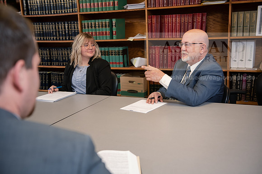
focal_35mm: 42
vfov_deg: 31.9
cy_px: 87
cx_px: 131
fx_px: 306
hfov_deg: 46.4
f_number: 3.5
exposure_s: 1/125
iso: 1000
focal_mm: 42
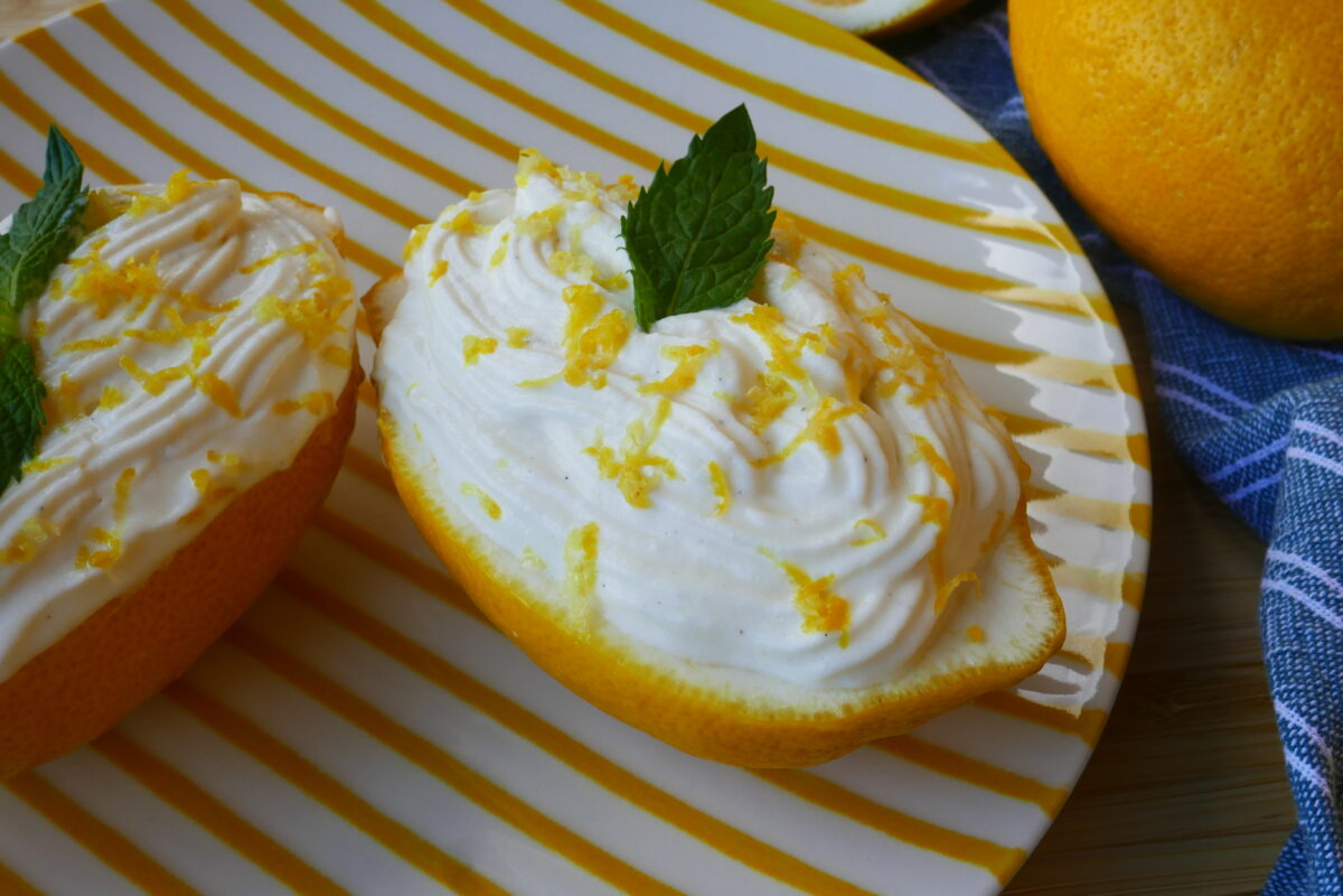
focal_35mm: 40
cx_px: 672
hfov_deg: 48.5
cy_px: 448
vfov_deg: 33.4
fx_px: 1492
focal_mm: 14.6
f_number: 8
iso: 250
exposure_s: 1/80
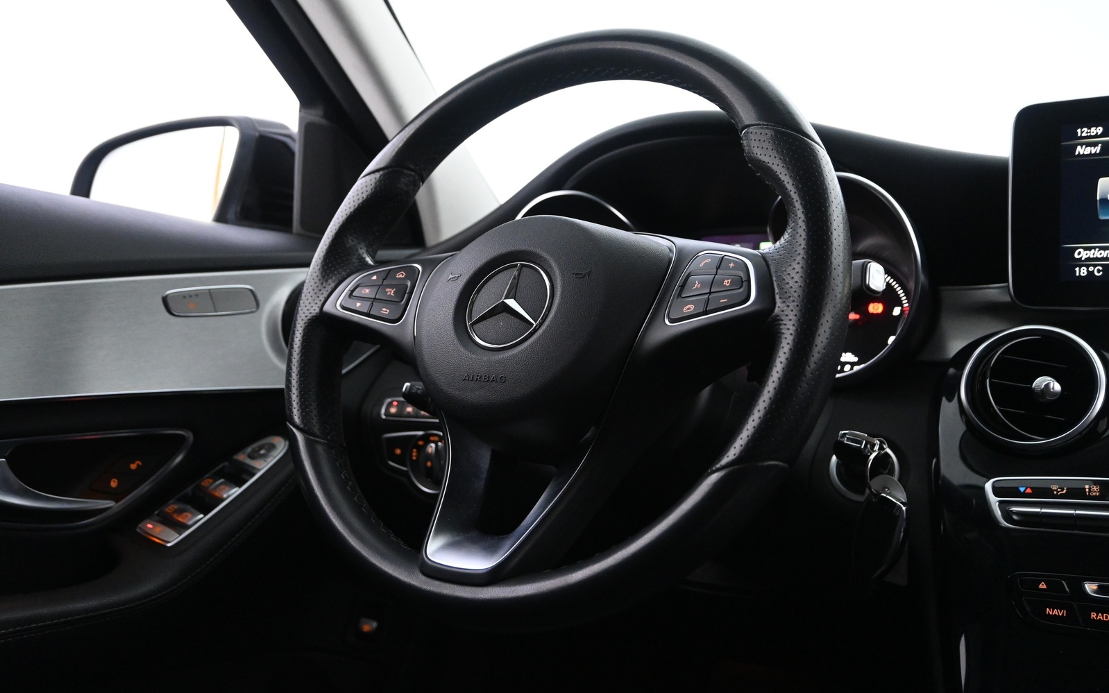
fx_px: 960
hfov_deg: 60.0
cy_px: 320
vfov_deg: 39.7
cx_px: 556
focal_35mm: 32
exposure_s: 1/30
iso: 3200
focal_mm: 20.5
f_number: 3.8
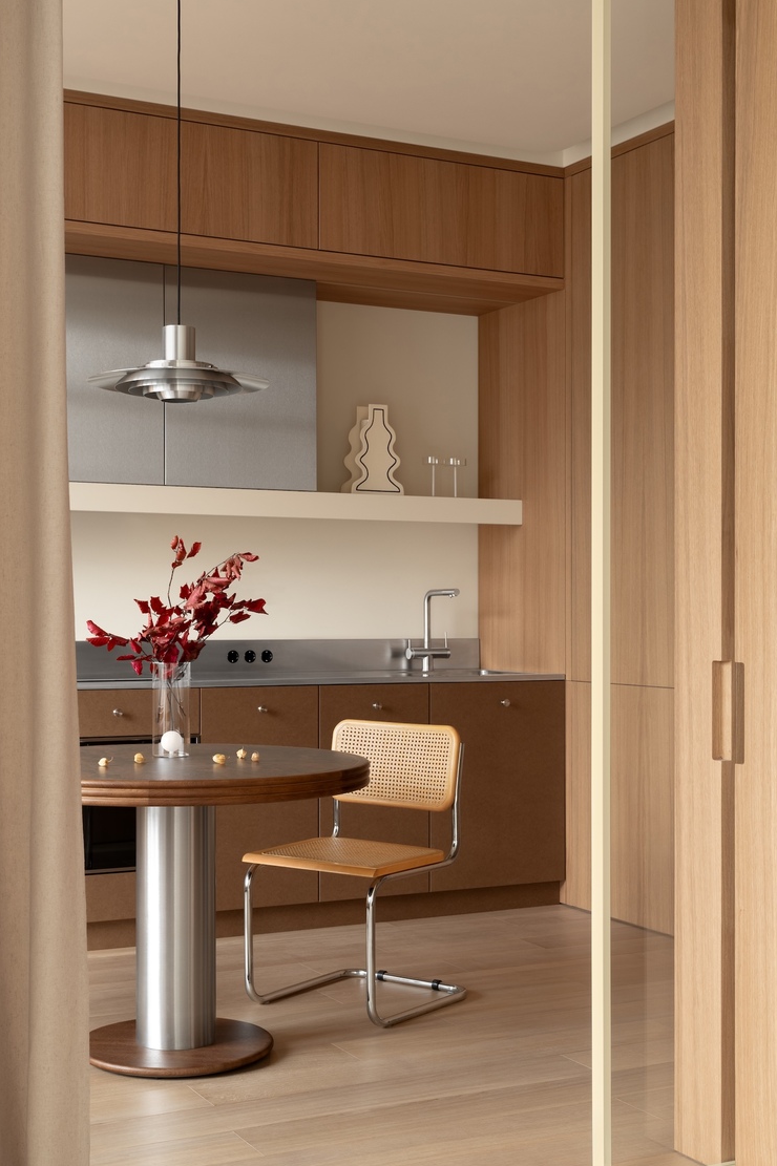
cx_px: 374
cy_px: 631
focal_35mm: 46
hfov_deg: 29.2
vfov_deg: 42.7
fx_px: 1490
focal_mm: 42
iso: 250
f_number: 13
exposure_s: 1/8
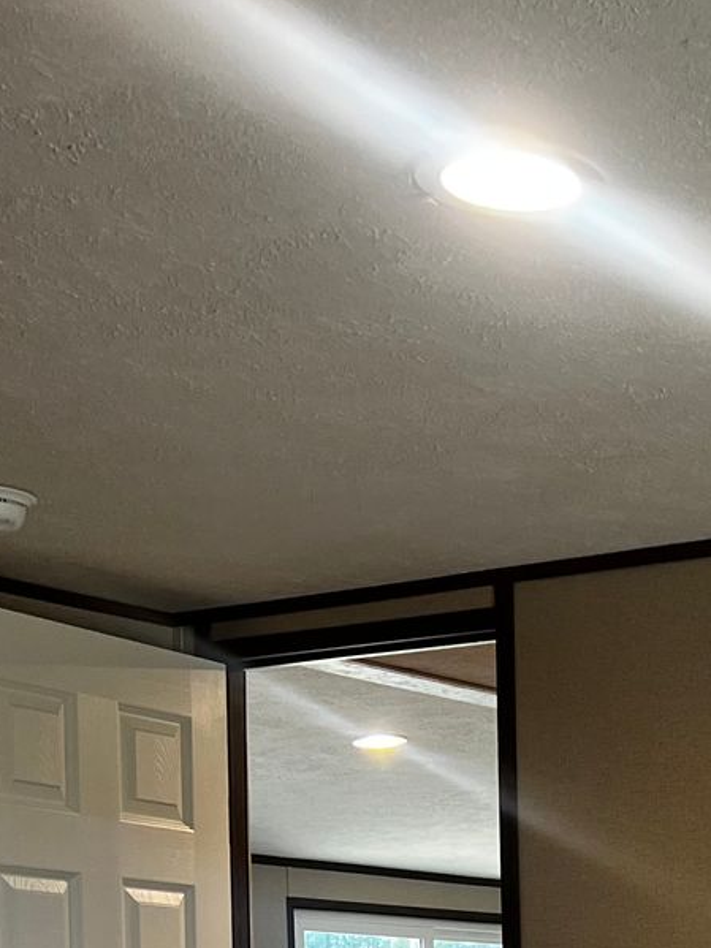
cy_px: 1219
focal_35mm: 81
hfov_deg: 17.2
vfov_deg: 21.8
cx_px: 895
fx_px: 2219
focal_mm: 5.7
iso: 125
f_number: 1.5
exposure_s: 1/120
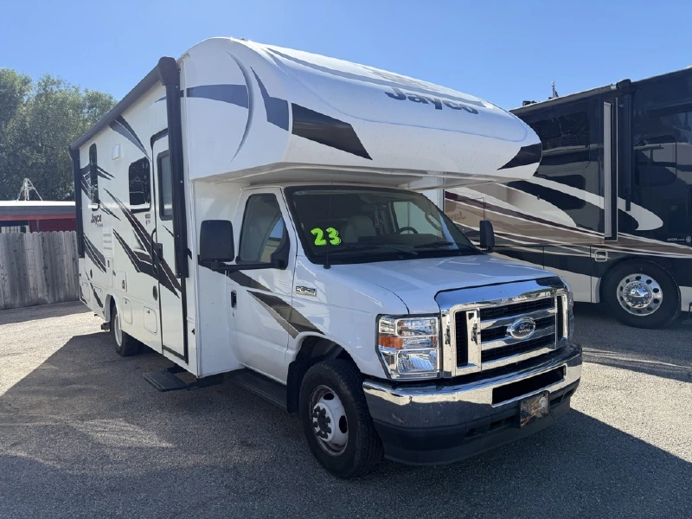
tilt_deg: -4.1
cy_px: 260
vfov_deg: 56.8
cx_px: 346
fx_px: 480
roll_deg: +2.7
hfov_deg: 71.6
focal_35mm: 24
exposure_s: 1/3145
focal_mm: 6.76
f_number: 1.78
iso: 100
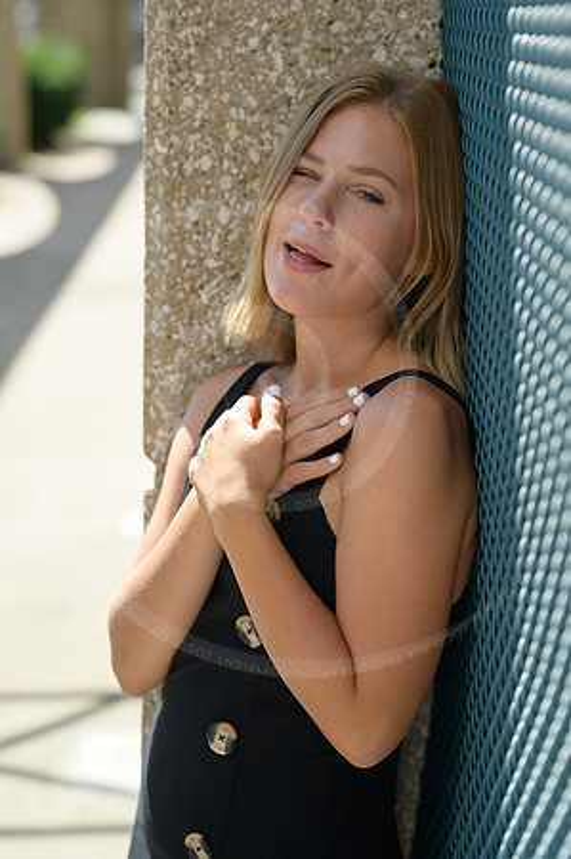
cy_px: 430
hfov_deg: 16.0
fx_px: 2027
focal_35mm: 85
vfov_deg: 23.9
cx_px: 286
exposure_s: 1/800
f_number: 3.2
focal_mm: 85
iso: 160
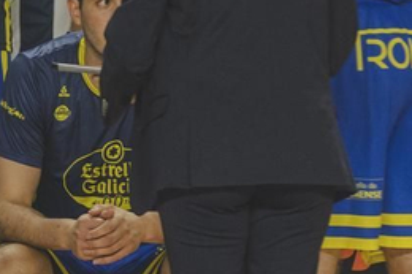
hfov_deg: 2.0
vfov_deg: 1.3
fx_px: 11723
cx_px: -65
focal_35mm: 1025
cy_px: -79
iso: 800
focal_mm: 165
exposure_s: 1/320
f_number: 3.5
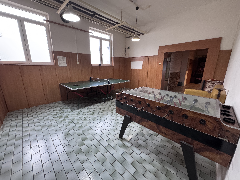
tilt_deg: -13.6
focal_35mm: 14
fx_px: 97
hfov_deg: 102.1
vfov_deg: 85.7
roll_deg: +0.3
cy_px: 90
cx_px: 120
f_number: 2.2
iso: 640
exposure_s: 1/50
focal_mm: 2.22
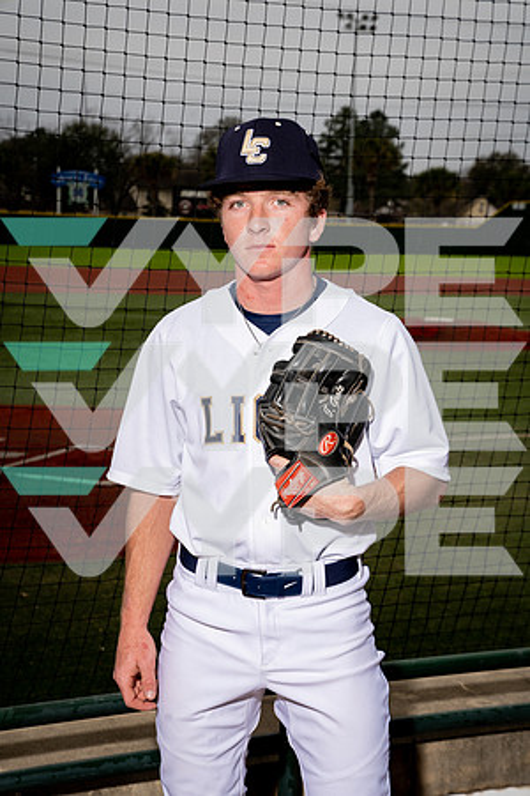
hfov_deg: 19.5
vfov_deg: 28.8
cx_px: 265
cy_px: 398
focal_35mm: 70
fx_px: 1546
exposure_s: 1/250
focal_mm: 70
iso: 320
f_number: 8
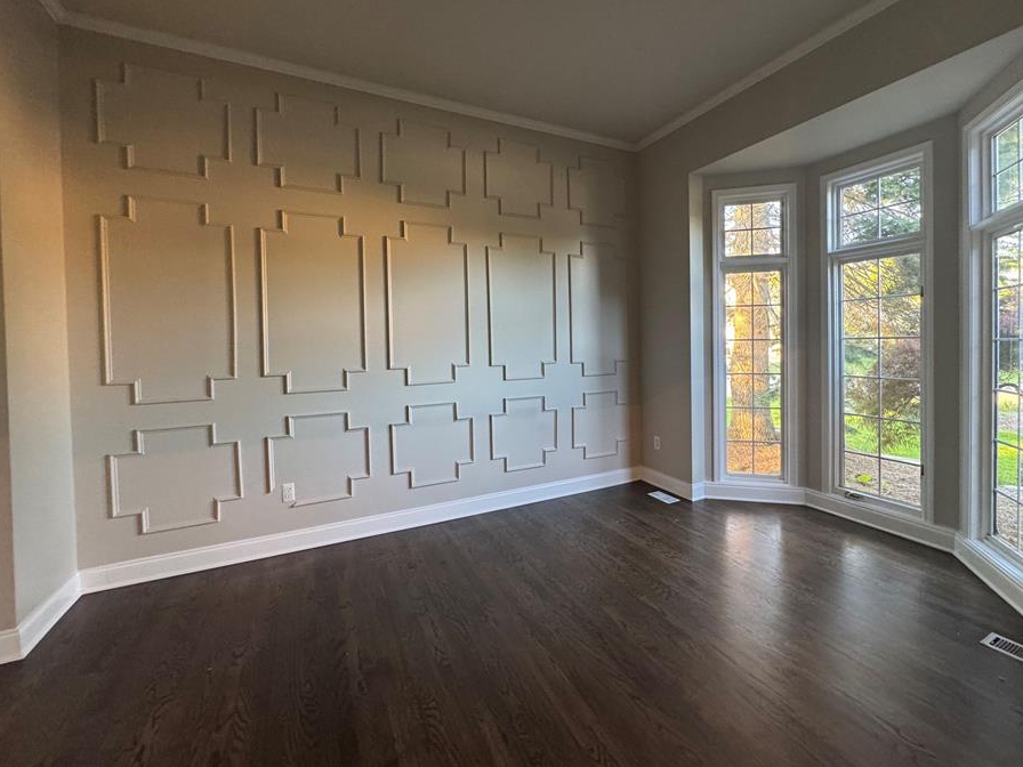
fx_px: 473
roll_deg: +0.9
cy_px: 349
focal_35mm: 16
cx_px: 571
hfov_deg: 94.1
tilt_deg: -0.5
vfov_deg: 77.9
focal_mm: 2.22
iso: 320
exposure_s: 1/60
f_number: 2.2
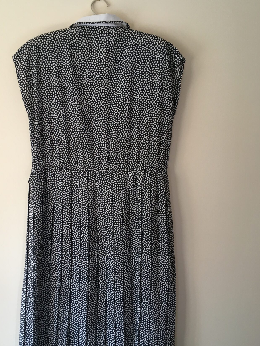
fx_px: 361
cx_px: 104
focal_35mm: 36
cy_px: 180
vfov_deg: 51.3
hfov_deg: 39.5
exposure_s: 1/30
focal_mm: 4.15
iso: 64
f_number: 2.2
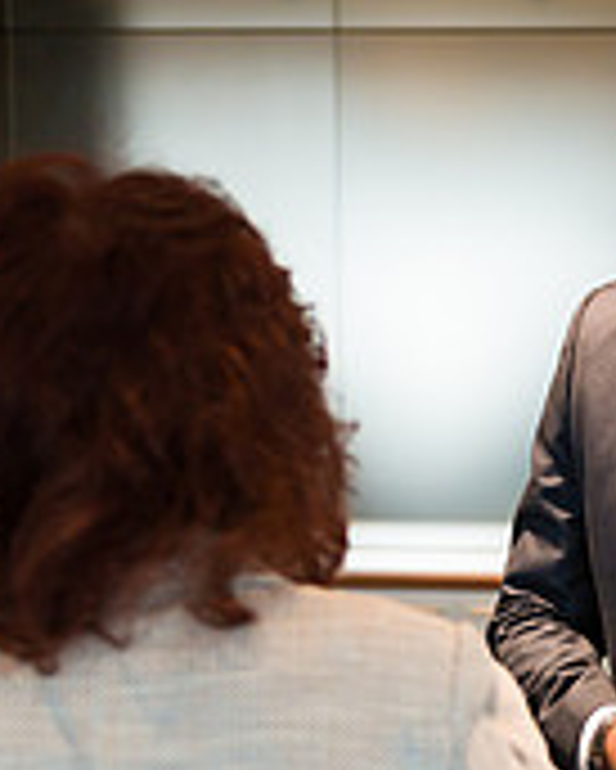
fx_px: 2755
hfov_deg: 12.5
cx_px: 733
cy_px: 747
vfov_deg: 15.6
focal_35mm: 121
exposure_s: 1/250
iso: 640
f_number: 3.2
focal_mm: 38
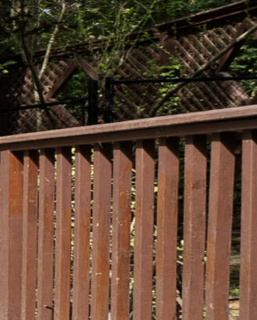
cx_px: -900
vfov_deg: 23.2
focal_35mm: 82
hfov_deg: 6.9
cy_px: 188
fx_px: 779
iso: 100
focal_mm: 12
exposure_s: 1/30
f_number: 7.1
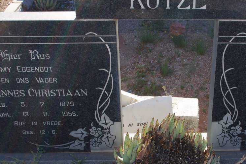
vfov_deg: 23.2
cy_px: 115
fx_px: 396
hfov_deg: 34.1
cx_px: 171
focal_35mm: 58
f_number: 11
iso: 200
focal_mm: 24.38
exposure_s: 1/60
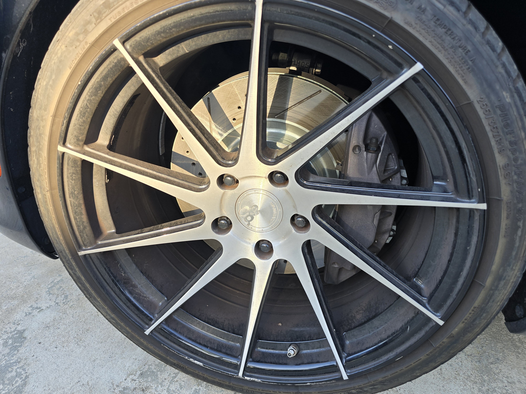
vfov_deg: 58.9
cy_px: 197
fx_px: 349
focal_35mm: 23
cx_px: 263
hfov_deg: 73.9
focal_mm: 6.3
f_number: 1.7
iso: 50
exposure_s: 1/180
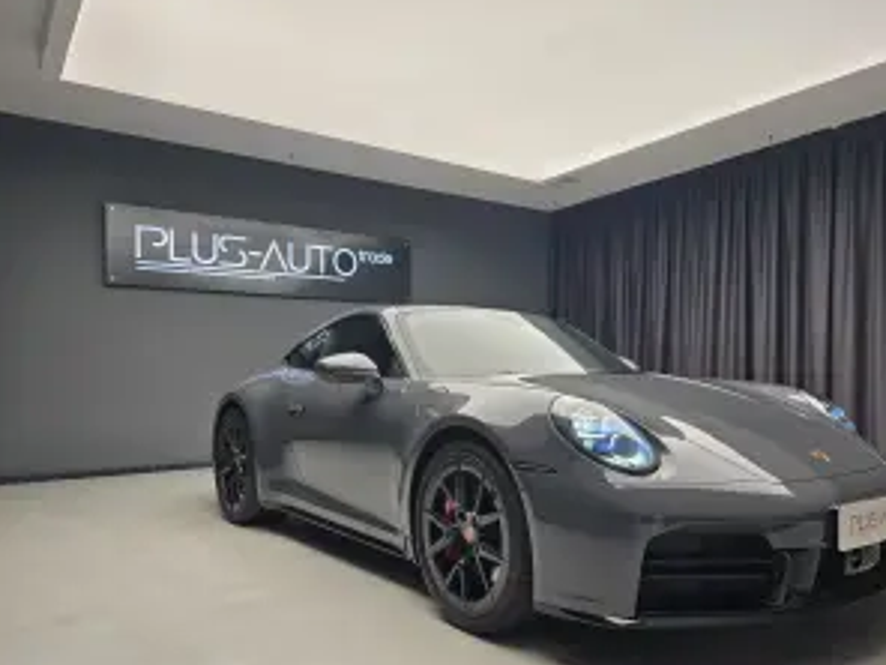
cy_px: 377
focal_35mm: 28
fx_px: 717
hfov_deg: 62.9
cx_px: 533
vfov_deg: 49.6
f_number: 1.7
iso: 25
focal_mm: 6.3
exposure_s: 1/54
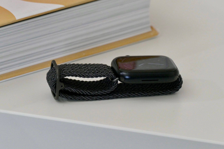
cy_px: 74
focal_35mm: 235
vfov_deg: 5.8
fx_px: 1462
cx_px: 112
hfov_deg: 8.8
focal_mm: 85.83
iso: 1600
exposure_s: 1/80
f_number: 4.5
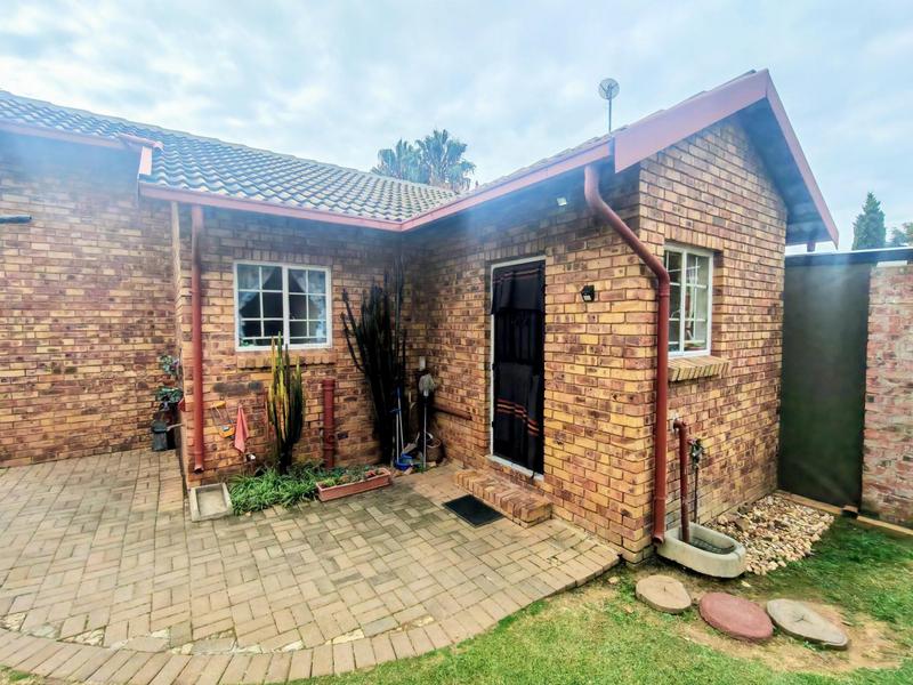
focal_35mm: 16
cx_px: 456
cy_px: 342
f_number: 2.2
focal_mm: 1.96
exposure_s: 1/1027
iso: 50
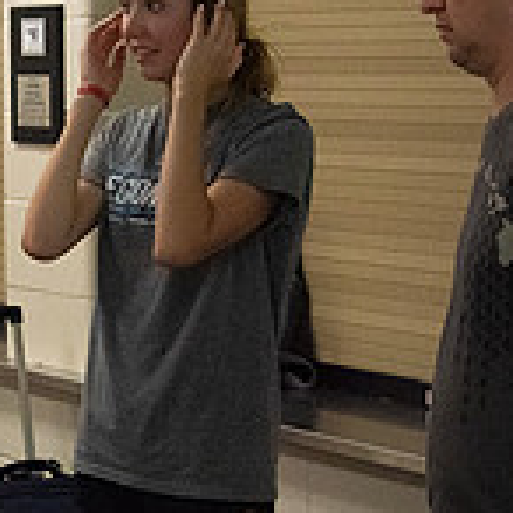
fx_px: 2599
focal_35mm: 155
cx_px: -214
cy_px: 276
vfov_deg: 11.3
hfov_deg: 10.9
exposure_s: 1/400
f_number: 5
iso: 6400
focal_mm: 46
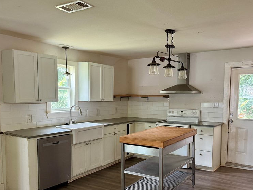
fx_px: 241
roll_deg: +0.2
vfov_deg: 42.6
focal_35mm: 33
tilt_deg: -6.3
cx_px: 137
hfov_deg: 55.3
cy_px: 119
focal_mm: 6.76
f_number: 1.78
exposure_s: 1/71
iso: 200
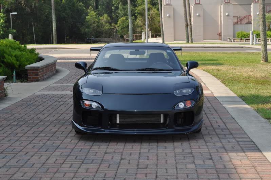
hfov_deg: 24.6
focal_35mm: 82
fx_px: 620
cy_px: 90
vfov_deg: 16.5
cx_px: 136
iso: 200
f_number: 9
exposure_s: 1/200
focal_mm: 55
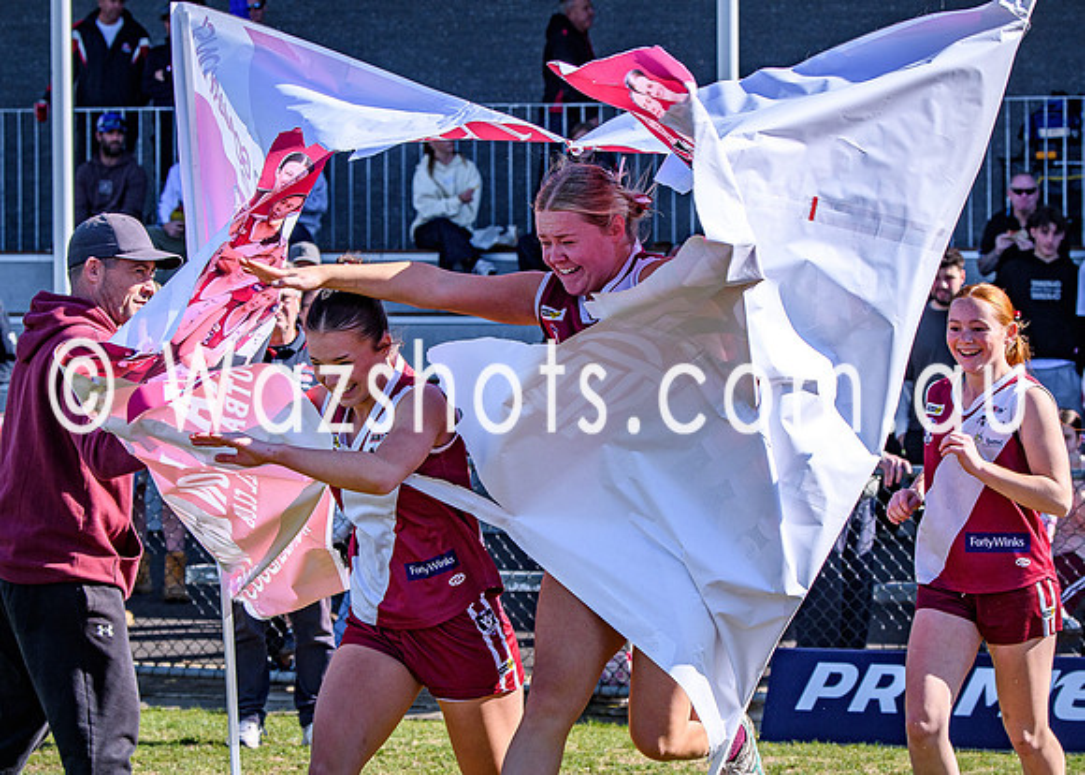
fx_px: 4690
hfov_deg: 13.2
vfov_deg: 9.4
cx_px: 638
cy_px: 444
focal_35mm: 152
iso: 250
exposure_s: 1/1600
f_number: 5.6
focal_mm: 78
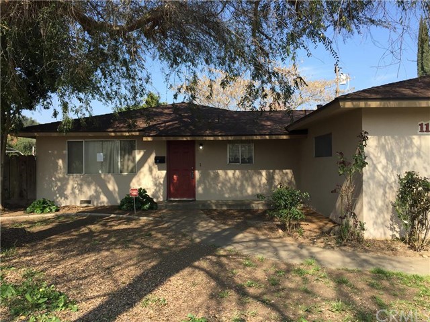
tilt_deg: +0.1
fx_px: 360
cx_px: 215
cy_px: 161
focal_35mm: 29
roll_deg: -1.2
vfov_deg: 48.2
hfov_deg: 61.7
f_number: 2.2
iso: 32
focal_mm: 4.15
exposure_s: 1/760
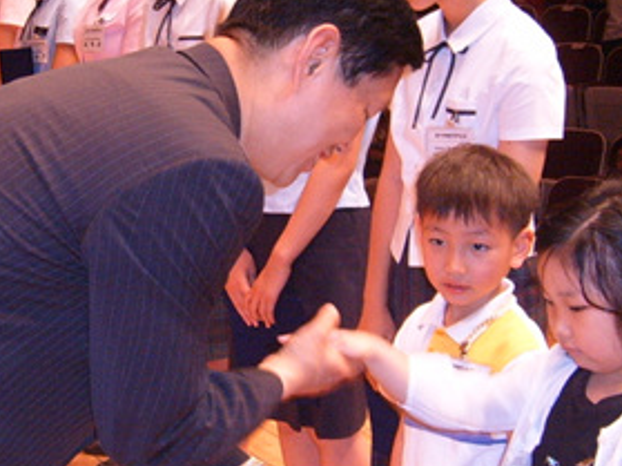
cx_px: 174
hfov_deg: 18.1
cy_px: 247
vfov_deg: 13.7
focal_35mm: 108
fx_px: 1940
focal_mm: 7.8
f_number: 3.2
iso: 141
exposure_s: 1/45
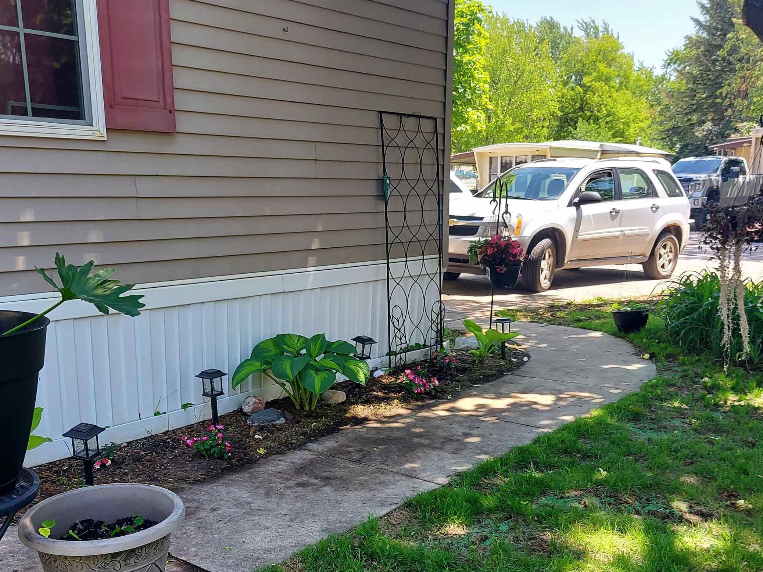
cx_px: 385
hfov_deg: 50.1
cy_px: 396
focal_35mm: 37
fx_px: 816
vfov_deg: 38.1
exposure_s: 1/131
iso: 50
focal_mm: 4.6
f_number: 2
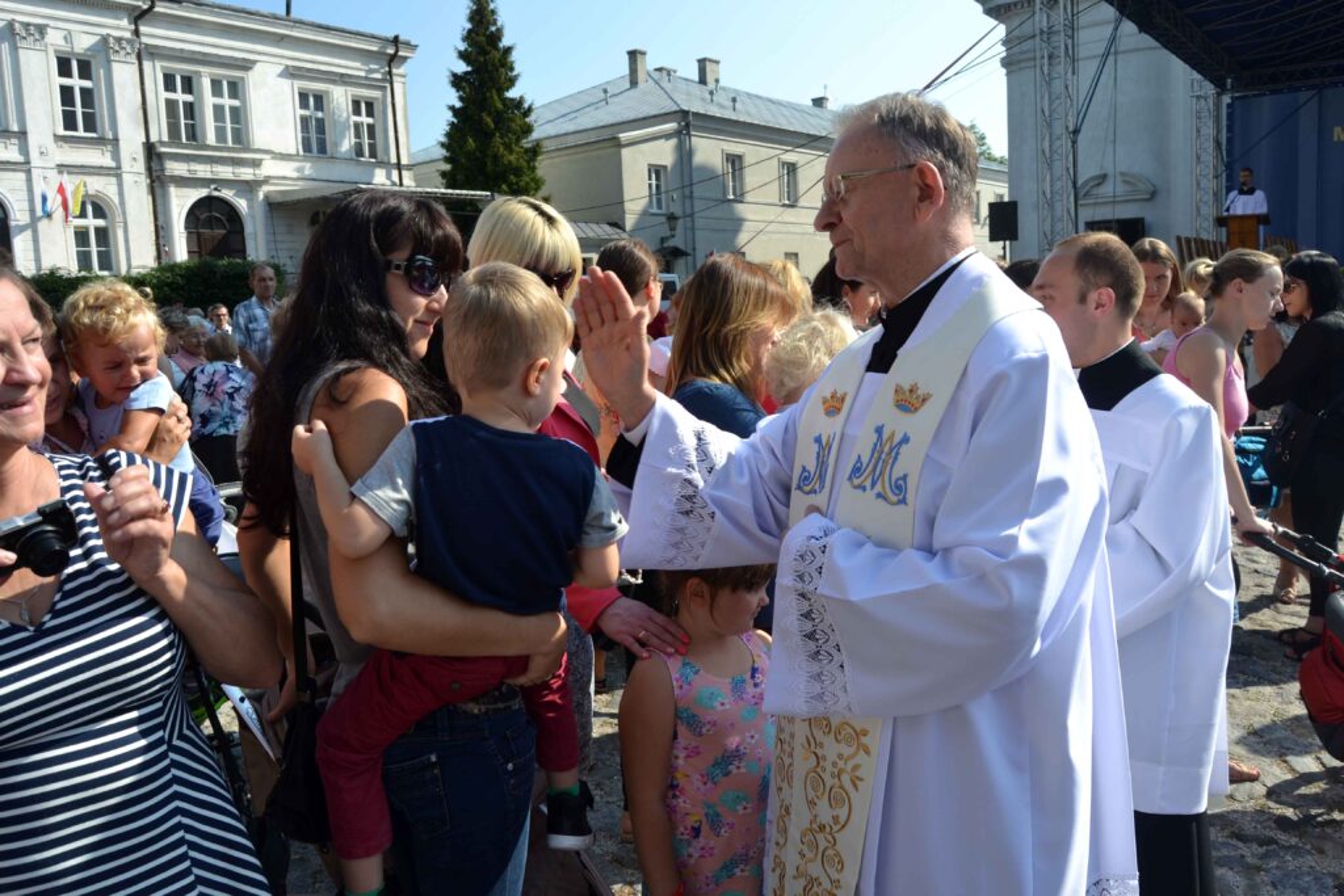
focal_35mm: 27
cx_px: 672
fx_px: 1008
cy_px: 448
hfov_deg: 67.4
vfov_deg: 47.9
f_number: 7.1
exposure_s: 1/200
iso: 100
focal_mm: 18
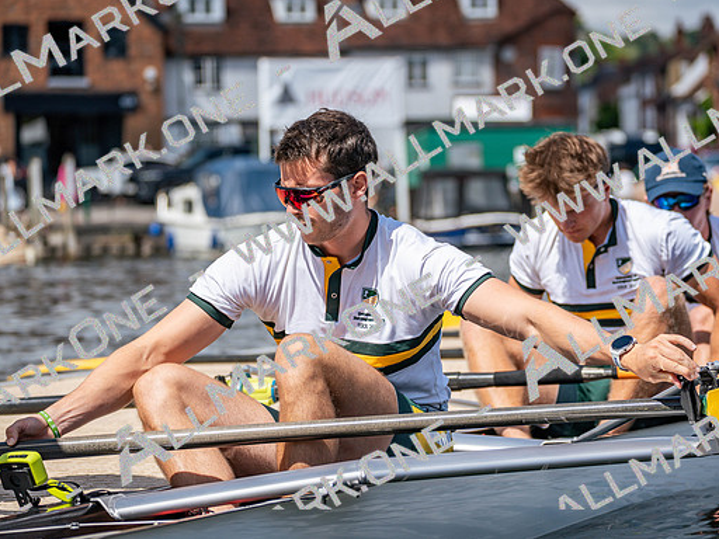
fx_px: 3053
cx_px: 402
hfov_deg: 13.4
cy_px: 269
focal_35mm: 147
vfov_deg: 10.1
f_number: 5
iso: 100
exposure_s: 1/1600
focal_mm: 135
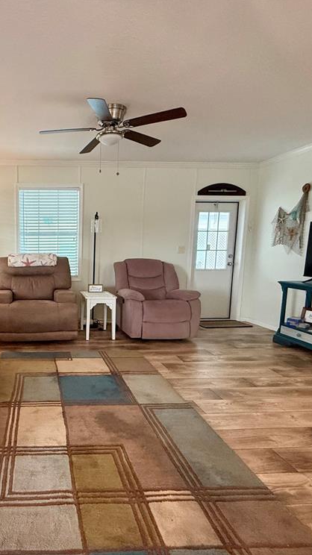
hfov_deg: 49.3
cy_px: 283
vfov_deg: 83.8
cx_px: 48
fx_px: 309
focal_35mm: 21
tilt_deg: -5.8
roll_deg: -0.7
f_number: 2.2
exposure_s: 1/120
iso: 500
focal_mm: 2.22
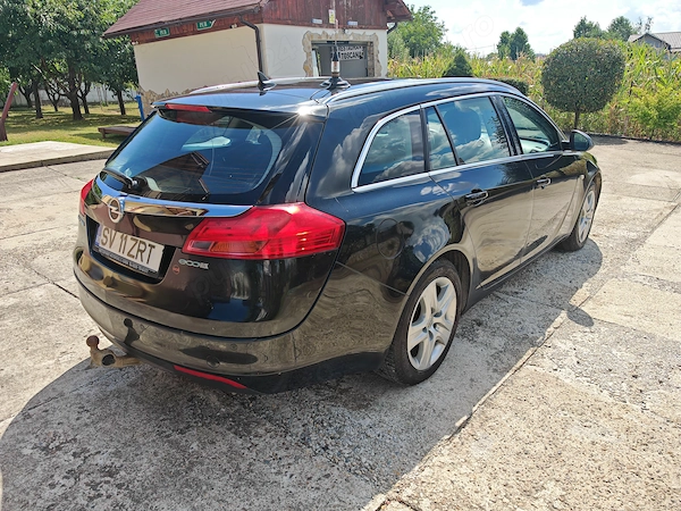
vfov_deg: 56.8
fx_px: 472
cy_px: 256
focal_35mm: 24
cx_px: 340
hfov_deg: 71.6
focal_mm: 6.83
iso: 100
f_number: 2
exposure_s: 1/6700
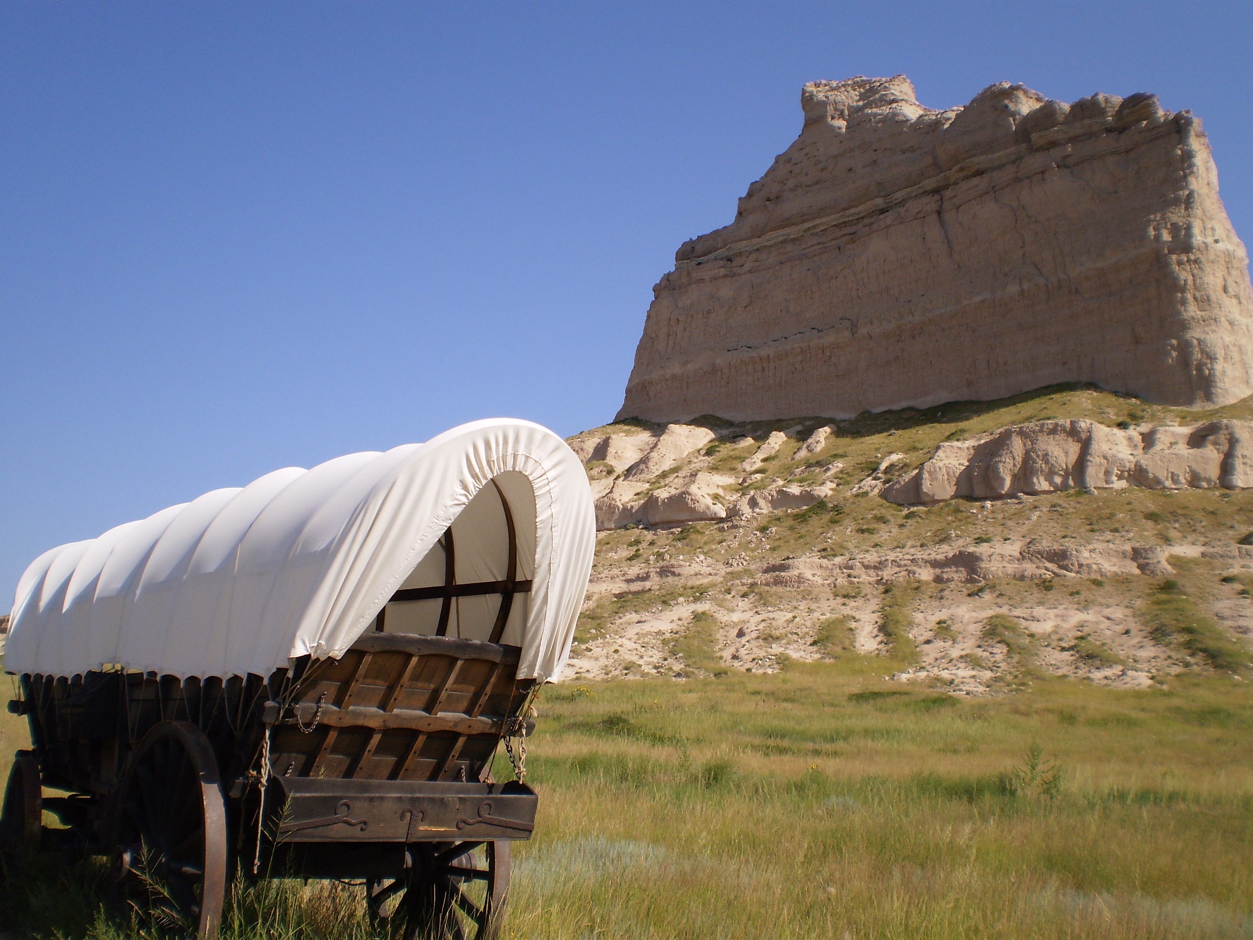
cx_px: 626
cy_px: 470
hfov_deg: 51.4
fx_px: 1303
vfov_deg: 39.7
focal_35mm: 36
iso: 64
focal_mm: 6.3
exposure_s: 1/800
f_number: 4.6
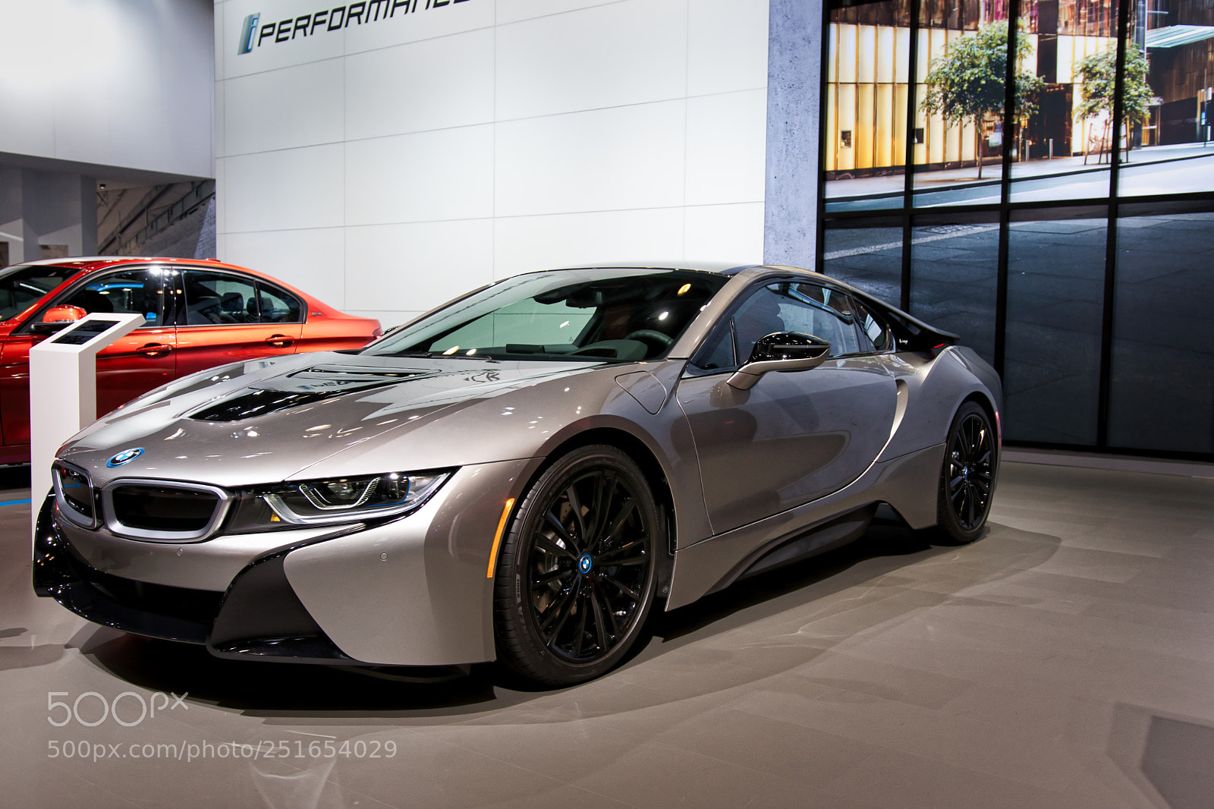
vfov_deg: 40.0
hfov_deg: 57.2
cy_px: 404
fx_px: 1113
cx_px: 607
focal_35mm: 33
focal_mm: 22
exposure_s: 1/250
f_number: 3.5
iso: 640
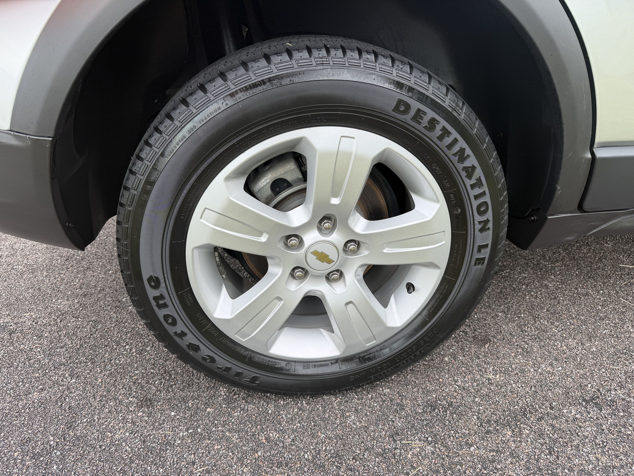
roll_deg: +2.3
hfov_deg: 71.6
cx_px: 317
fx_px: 440
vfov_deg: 56.8
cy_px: 238
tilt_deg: -24.7
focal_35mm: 24
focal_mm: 6.76
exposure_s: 1/149
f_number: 1.78
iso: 64
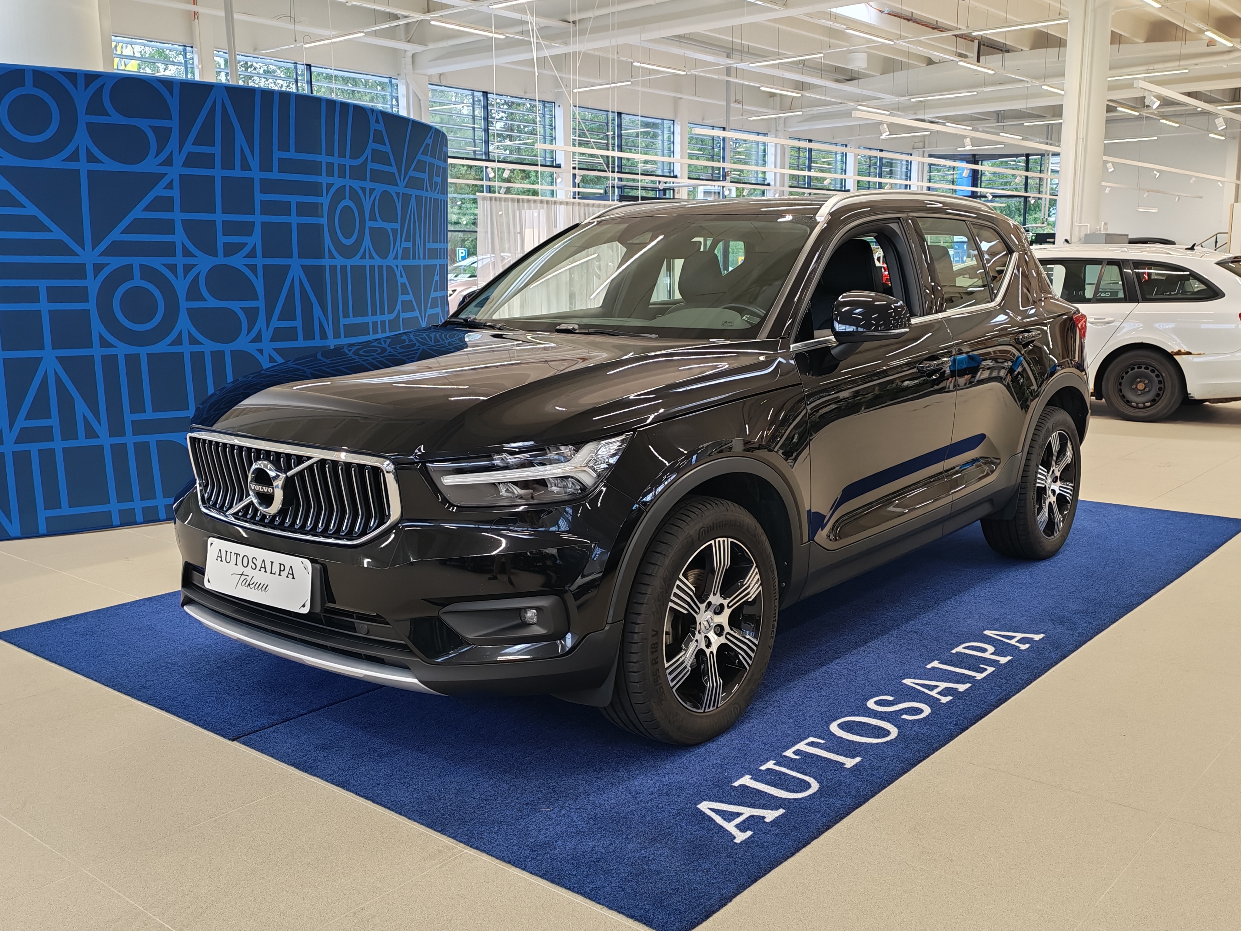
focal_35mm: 34
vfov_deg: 41.8
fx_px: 1219
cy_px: 466
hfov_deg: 54.0
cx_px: 620
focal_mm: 6.12
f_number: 1.9
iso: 320
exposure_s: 1/100
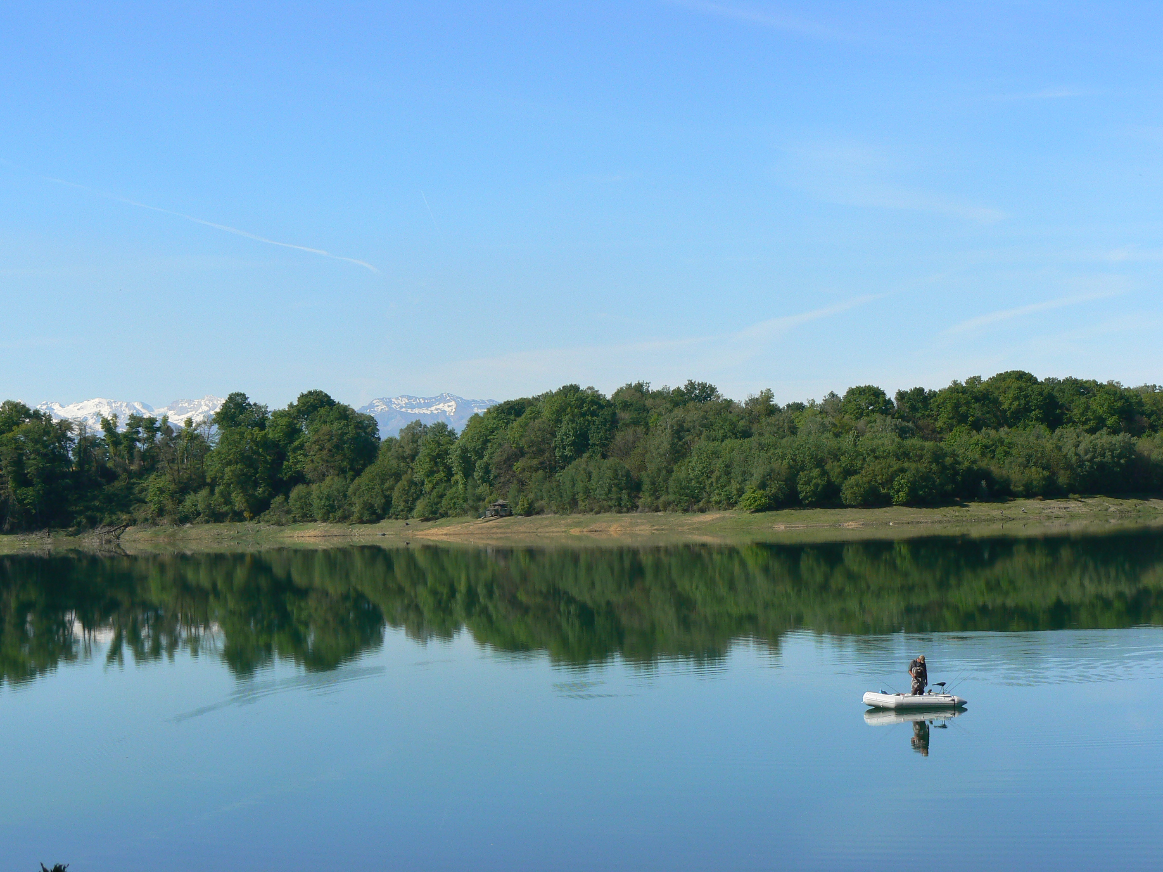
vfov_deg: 20.4
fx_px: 2419
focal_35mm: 72
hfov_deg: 27.0
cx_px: 582
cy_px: 436
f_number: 6.3
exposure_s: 1/500
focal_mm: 12
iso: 80
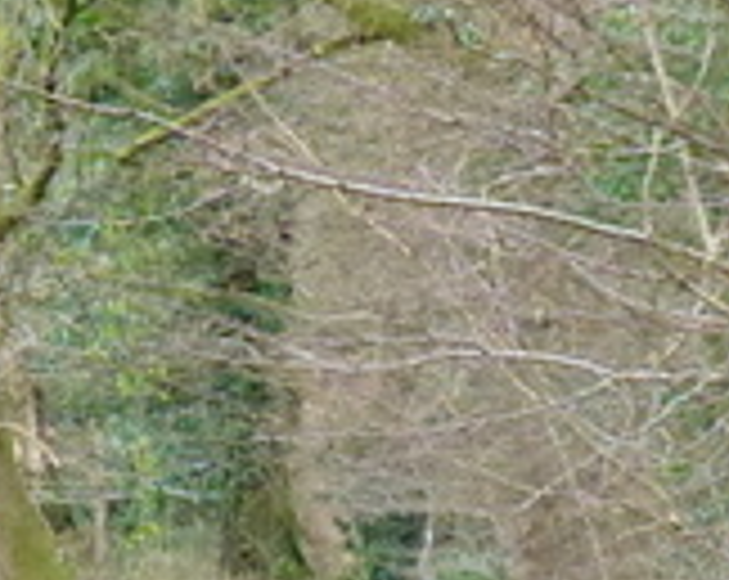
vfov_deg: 2.2
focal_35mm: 685
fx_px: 14753
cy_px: 940
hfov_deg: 2.8
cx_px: 148
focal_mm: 25.5
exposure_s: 1/30
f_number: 5.3
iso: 400
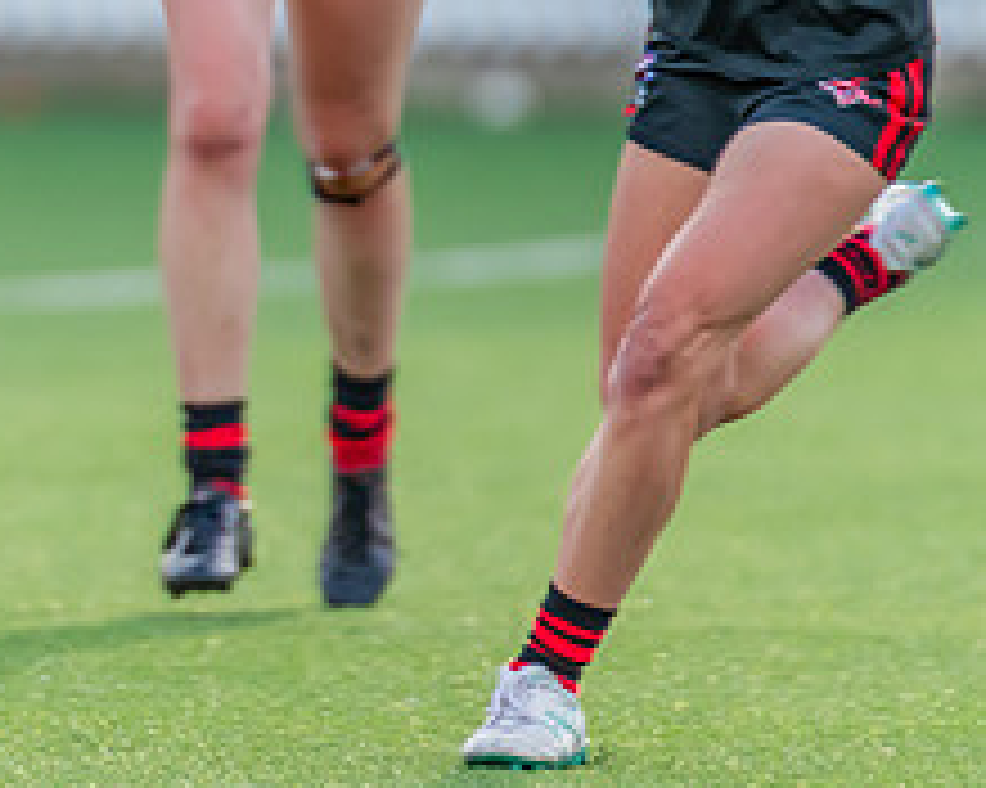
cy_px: 32
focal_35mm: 1390
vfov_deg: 1.1
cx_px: -709
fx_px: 40545
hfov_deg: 1.4
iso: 800
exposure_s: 1/800
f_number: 4
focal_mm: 420
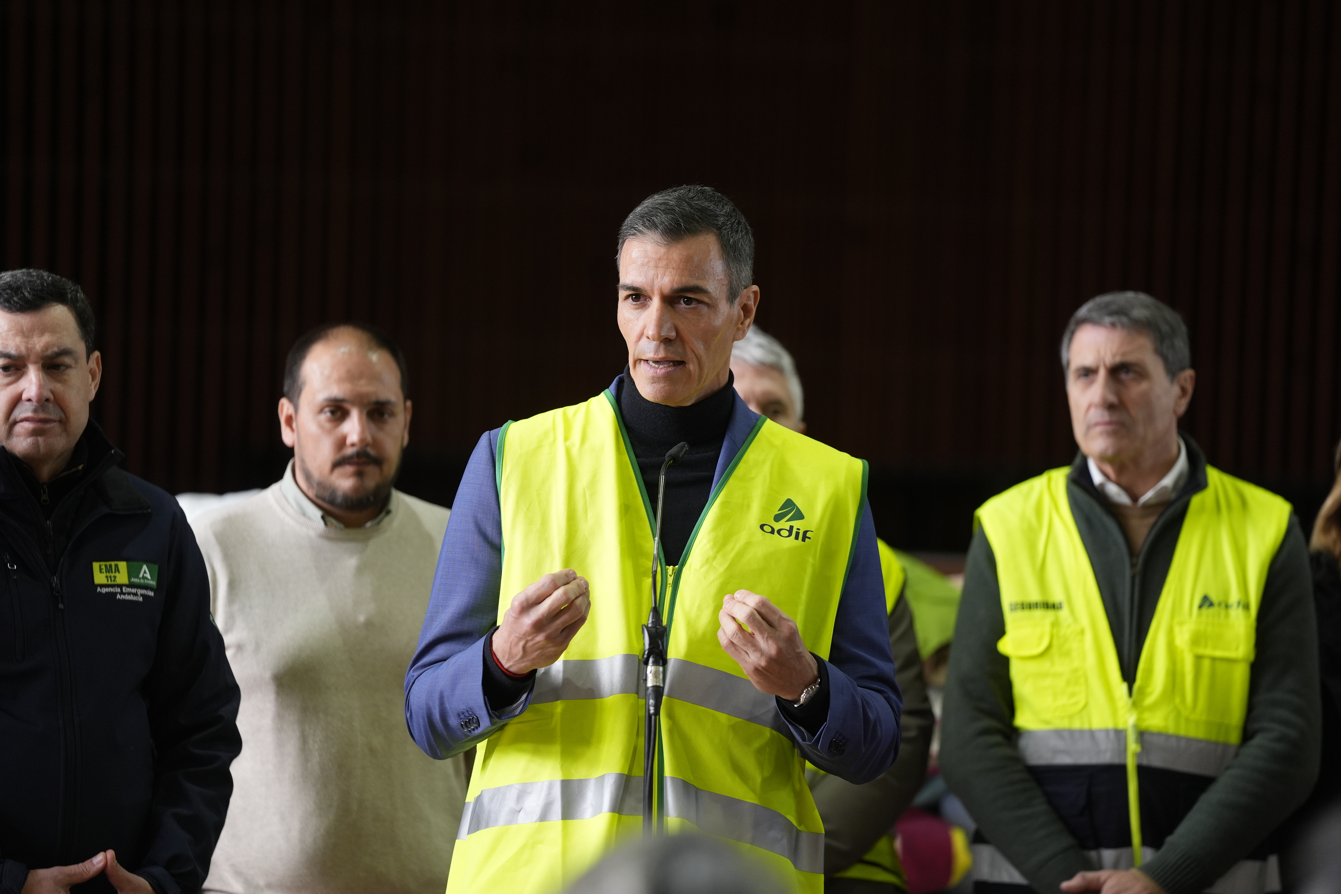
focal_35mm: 200
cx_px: 670
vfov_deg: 6.9
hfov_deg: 10.3
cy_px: 447
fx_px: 7449
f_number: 2.8
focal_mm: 200
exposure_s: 1/400
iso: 1000
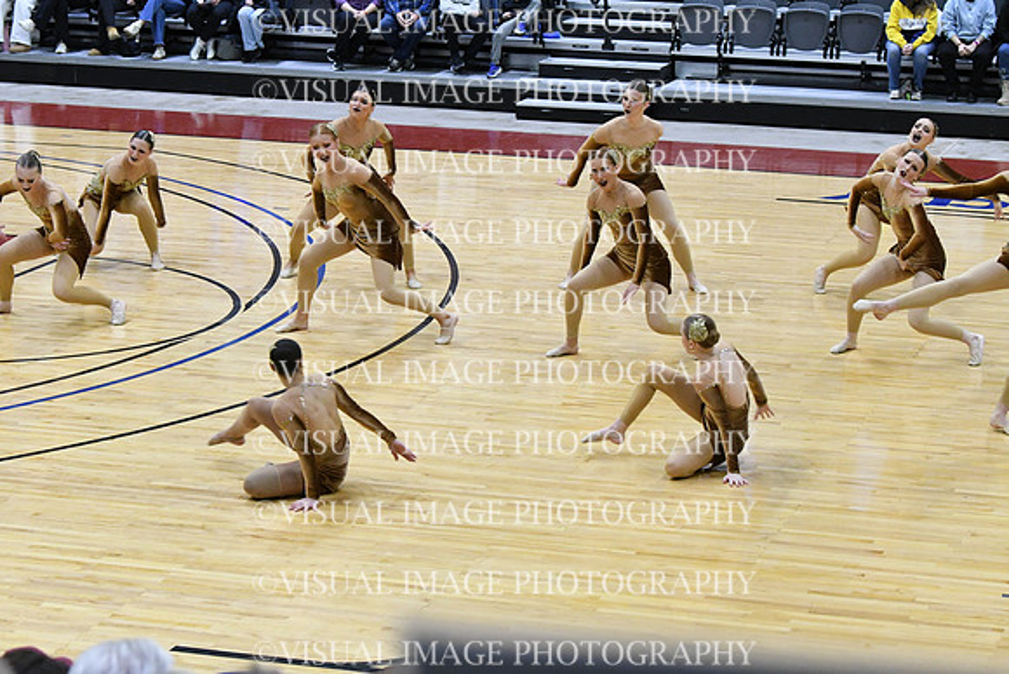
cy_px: 337
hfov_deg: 19.5
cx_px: 504
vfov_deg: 13.0
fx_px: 2943
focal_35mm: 105
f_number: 4
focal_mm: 70
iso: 5000
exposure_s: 1/400
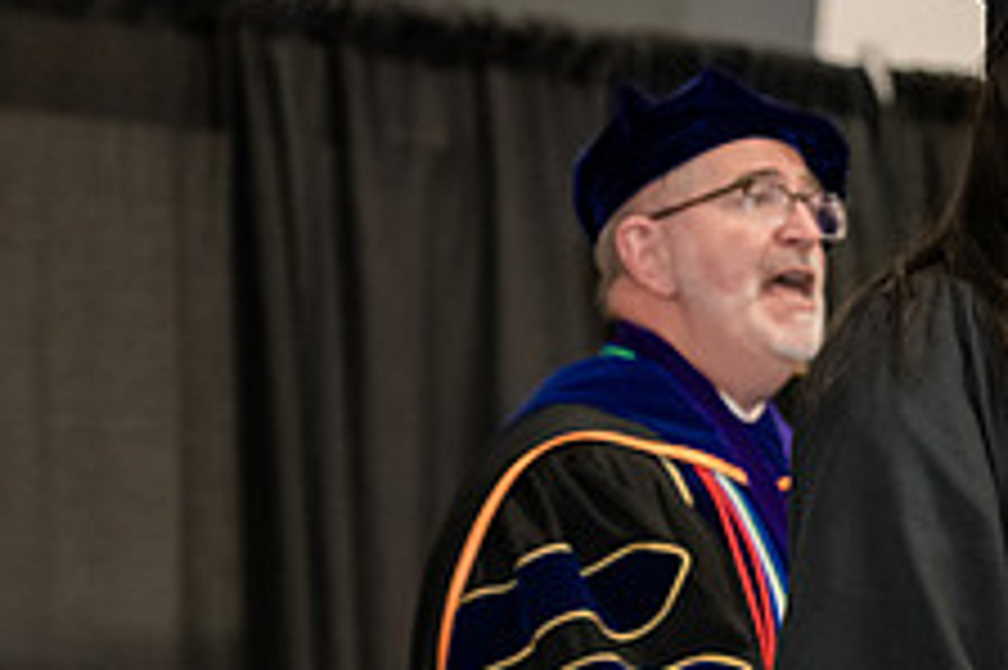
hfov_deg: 7.1
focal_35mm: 290
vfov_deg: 4.7
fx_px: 8114
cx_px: 1112
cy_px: 492
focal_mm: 112
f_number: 4
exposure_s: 1/200
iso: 2500
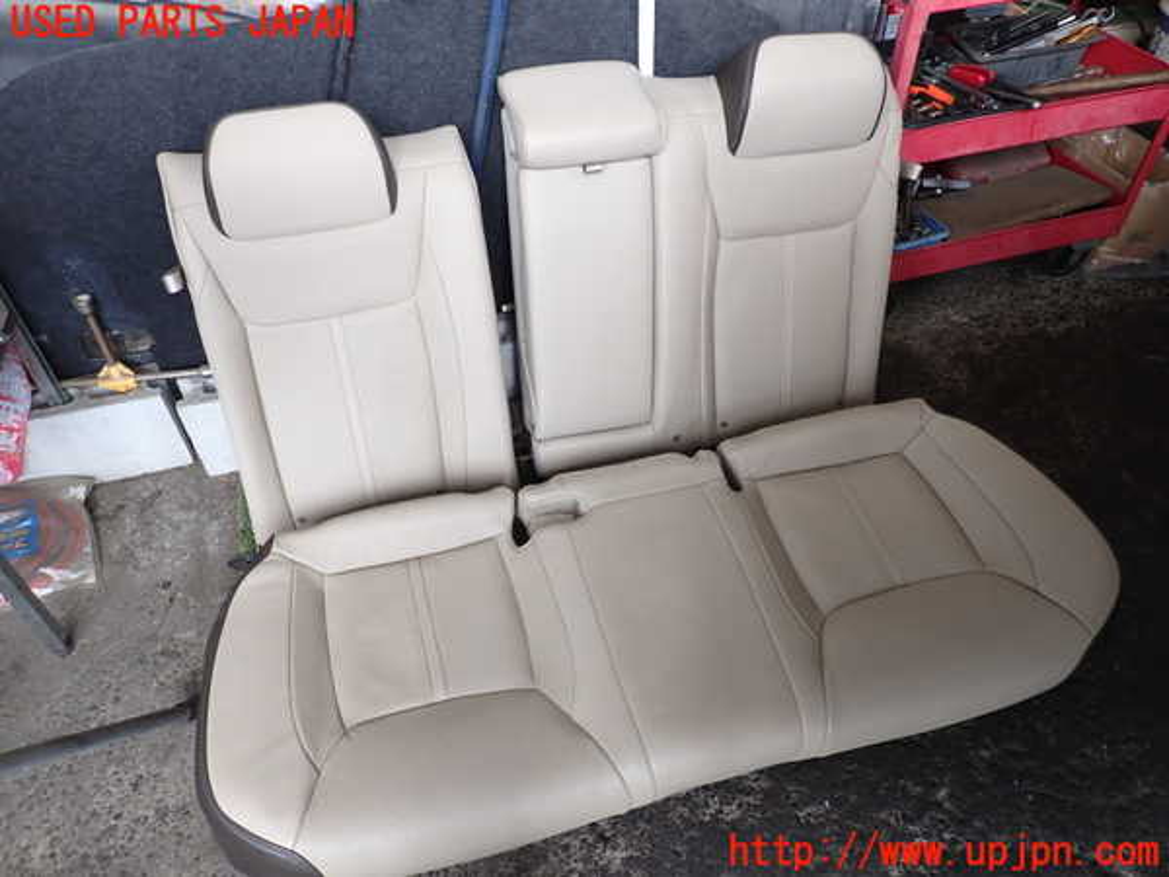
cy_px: 438
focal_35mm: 25
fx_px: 844
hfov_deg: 69.4
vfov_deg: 54.9
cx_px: 584
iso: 100
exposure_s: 1/80
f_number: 2.8
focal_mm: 4.5
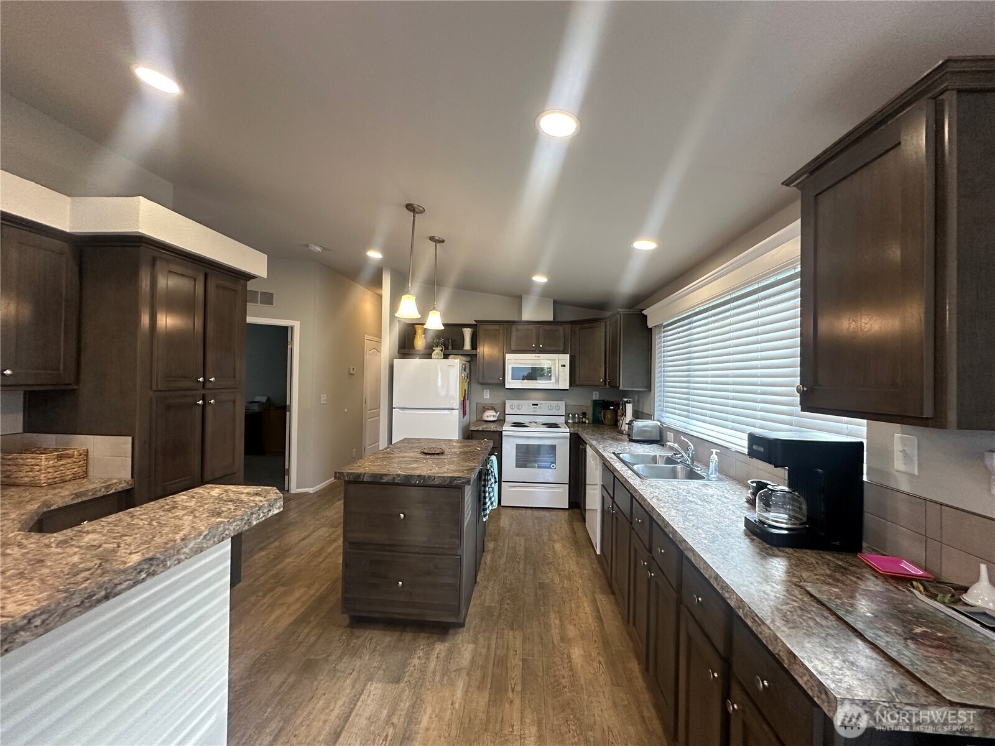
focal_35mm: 14
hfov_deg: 102.1
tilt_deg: +1.4
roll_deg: -2.0
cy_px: 373
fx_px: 402
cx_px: 498
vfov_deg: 85.7
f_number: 2.2
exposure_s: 1/120
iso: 250
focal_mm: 2.22
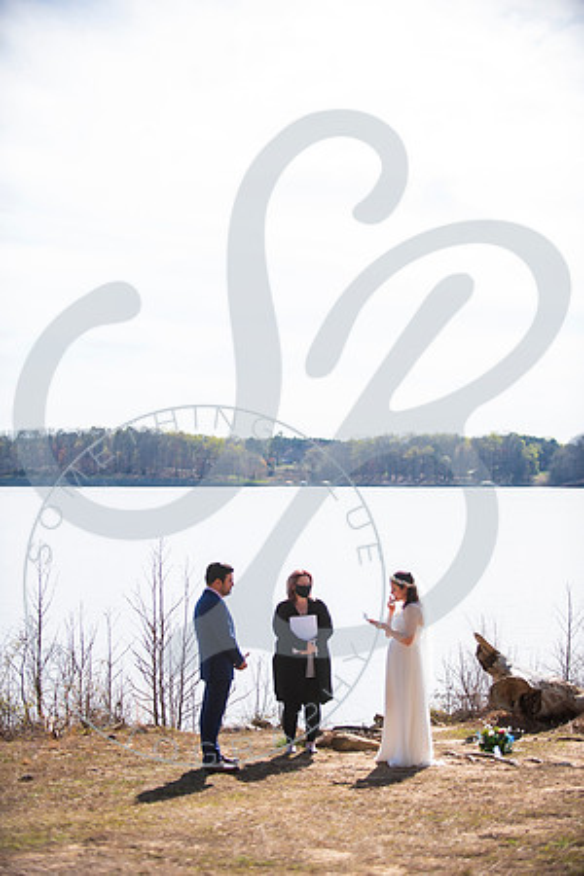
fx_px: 1703
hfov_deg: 19.5
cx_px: 292
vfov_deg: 28.8
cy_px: 438
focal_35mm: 70
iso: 100
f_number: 2.8
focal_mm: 70
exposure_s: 1/1000
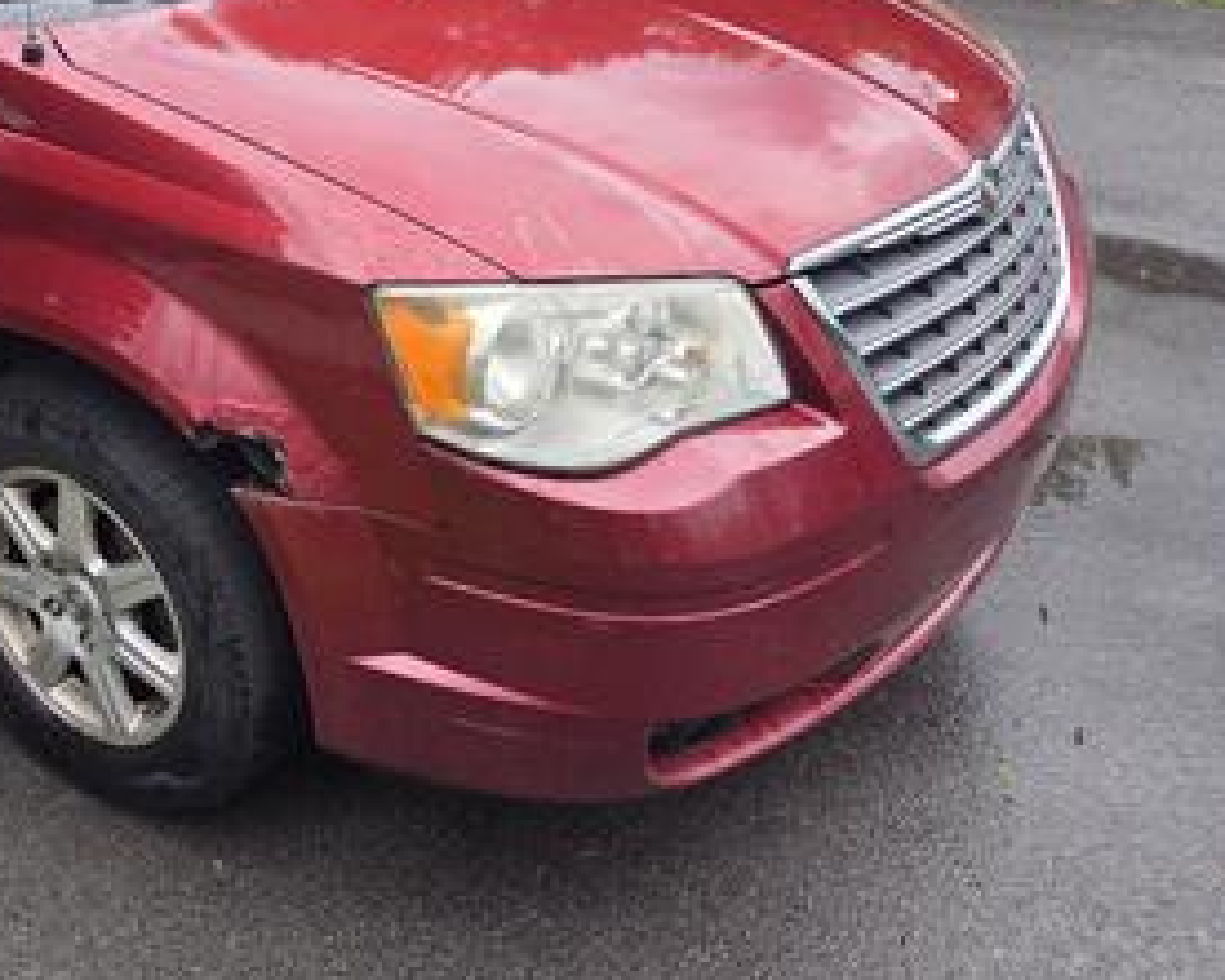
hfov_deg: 41.3
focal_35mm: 41
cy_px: 350
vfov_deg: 36.2
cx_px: 129
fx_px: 1487
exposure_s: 1/180
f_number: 1.8
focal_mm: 5.4
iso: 32
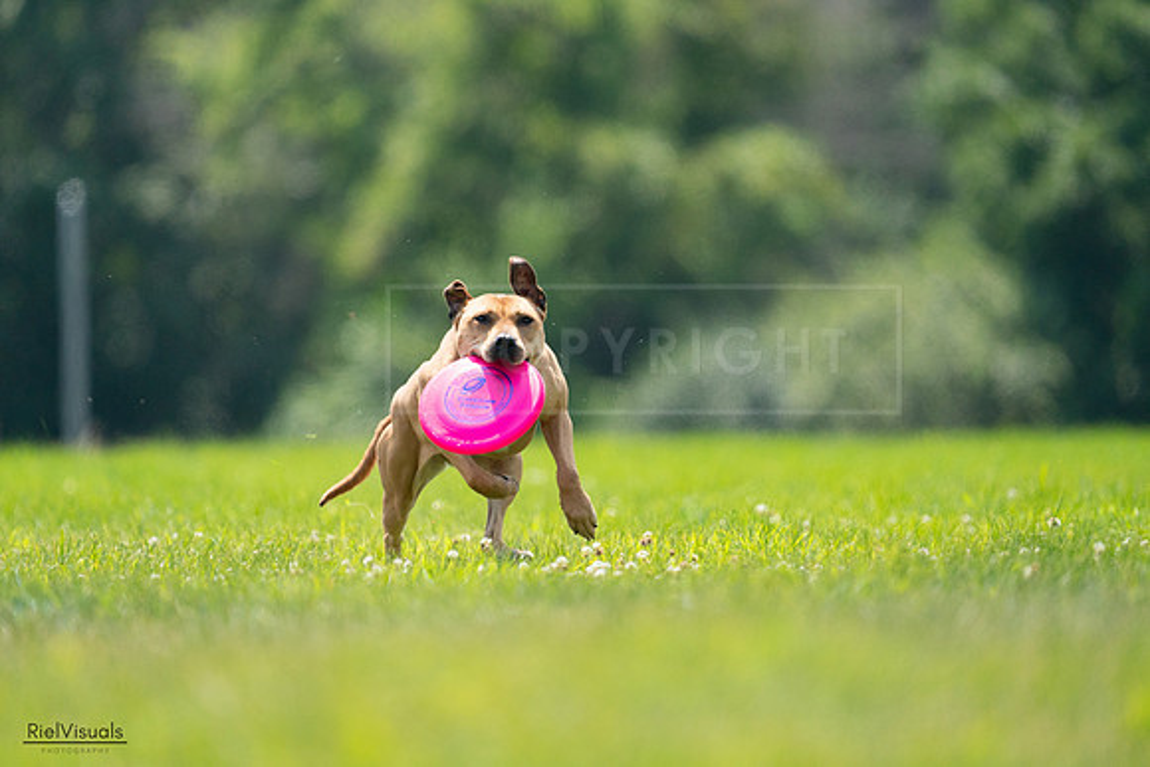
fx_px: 19170
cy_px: 384
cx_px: 575
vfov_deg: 2.3
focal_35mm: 600
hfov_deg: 3.4
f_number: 6.3
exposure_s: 1/4000
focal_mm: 600
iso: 1600
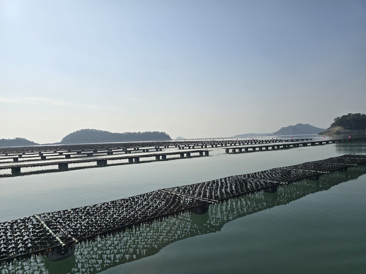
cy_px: 137
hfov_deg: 73.9
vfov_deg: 58.9
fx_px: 243
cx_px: 183
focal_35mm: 23
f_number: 1.7
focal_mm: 6.3
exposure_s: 1/2271
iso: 12
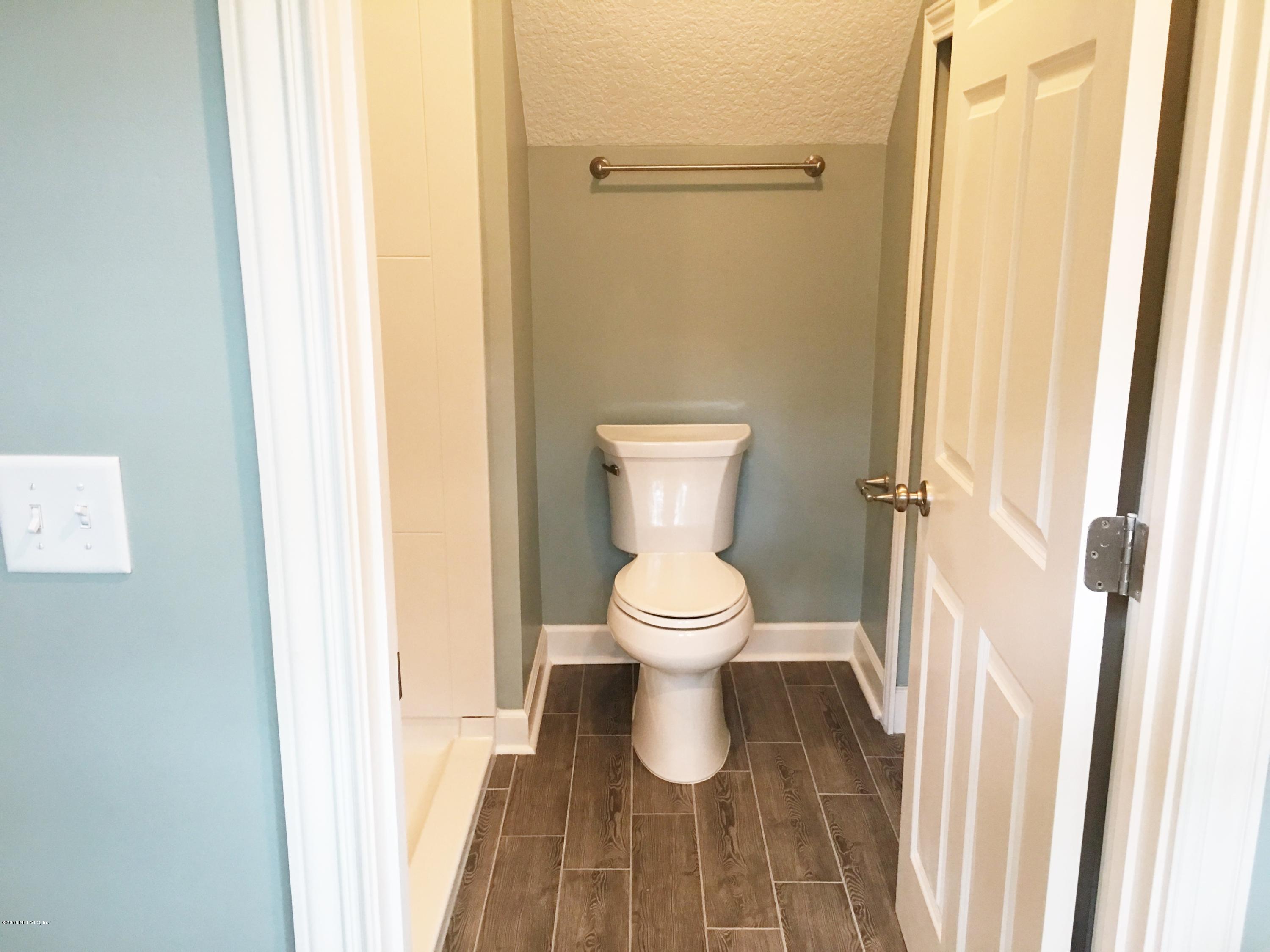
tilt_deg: -13.6
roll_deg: +0.4
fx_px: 1064
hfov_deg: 61.7
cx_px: 635
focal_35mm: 29
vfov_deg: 48.2
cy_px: 476
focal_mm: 4.15
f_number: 2.2
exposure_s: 1/15
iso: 80
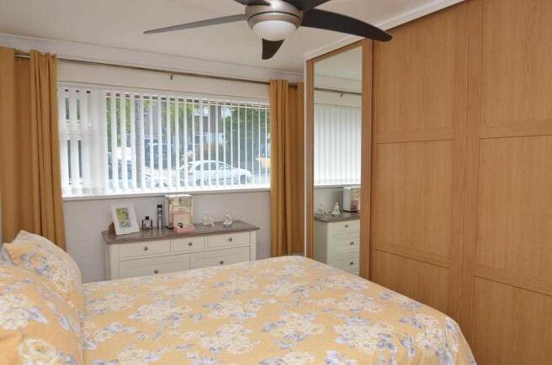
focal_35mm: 24
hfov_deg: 73.9
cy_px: 182
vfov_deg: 52.9
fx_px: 367
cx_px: 276
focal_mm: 16
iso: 100
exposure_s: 1/125
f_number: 5.6
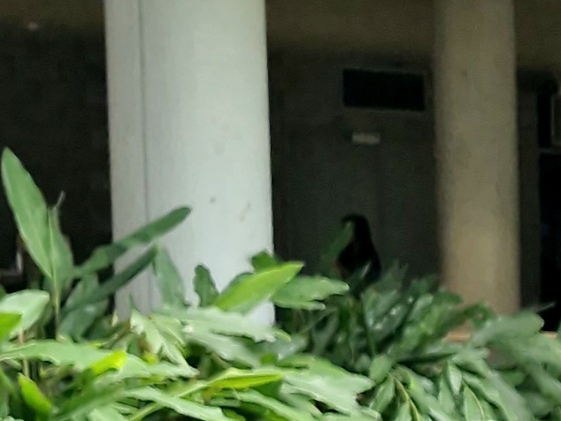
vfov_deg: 9.9
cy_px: 620
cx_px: 1200
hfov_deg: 11.8
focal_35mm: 145
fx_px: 2351
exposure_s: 1/100
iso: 160
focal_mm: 5.54
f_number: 1.8
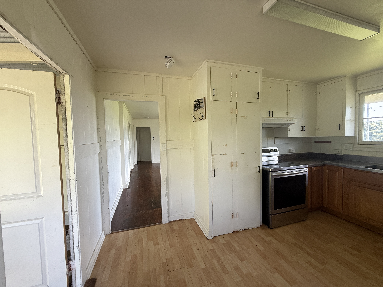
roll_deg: +1.9
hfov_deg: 102.1
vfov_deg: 85.7
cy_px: 144
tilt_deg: -2.2
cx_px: 192
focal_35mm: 14
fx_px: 155
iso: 100
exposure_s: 1/99
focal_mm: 2.22
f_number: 2.2
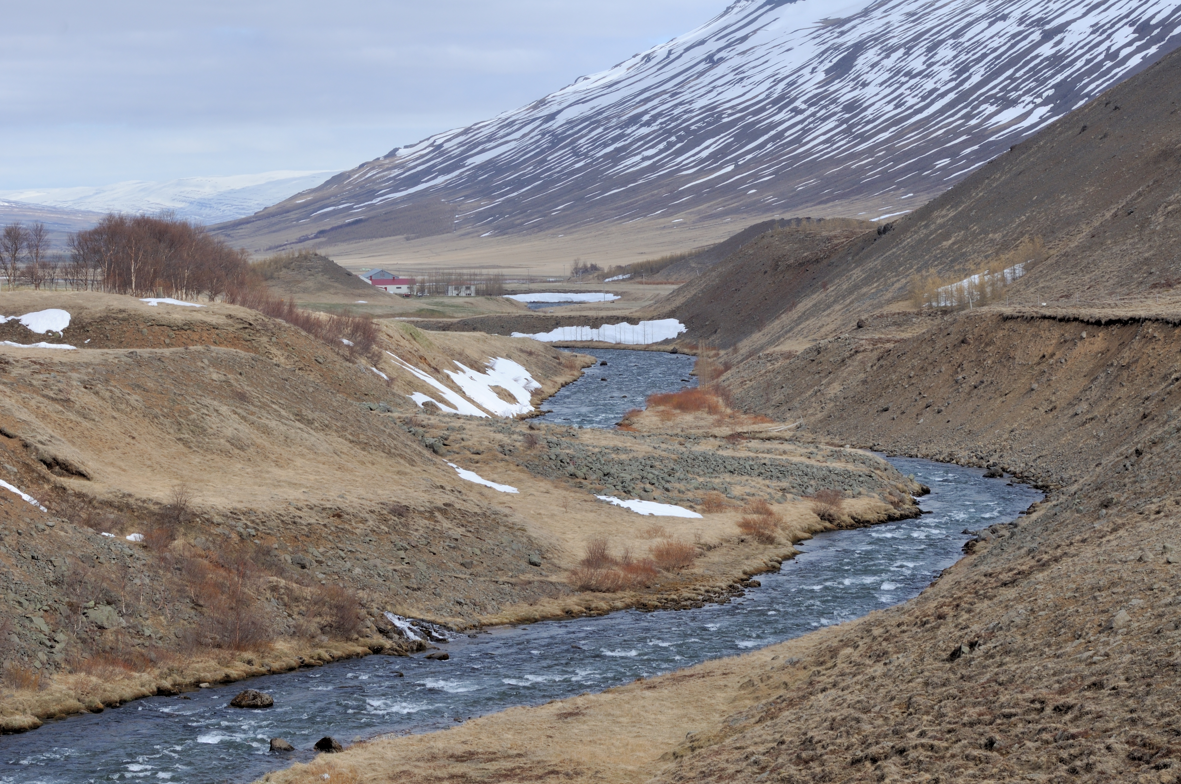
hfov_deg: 19.5
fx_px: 3440
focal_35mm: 105
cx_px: 590
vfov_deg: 13.0
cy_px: 392
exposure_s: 1/200
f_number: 13
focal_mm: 70
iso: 200
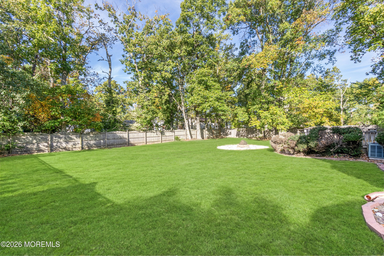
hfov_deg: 96.7
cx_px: 192
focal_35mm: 16
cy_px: 128
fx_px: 171
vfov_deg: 73.8
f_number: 8
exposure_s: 1/13
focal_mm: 16
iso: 100
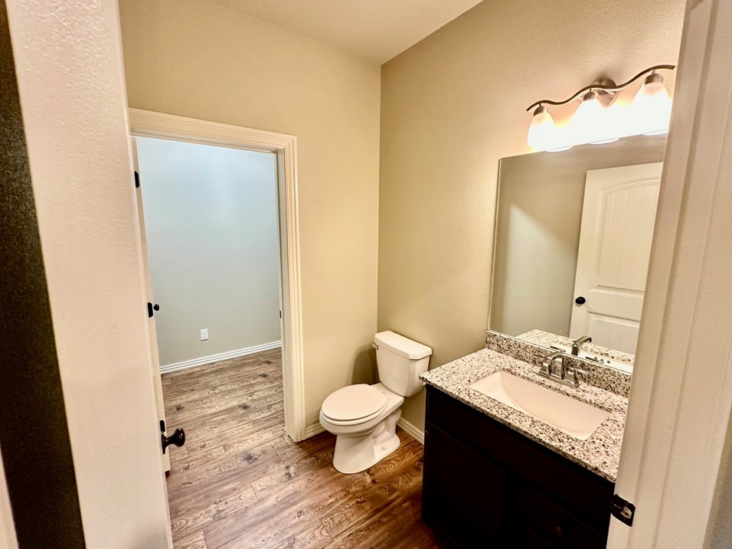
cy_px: 273
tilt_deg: -8.1
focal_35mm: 15
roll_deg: -0.2
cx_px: 356
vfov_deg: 81.7
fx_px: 317
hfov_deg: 98.1
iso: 250
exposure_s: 1/60
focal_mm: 2.22
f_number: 2.2
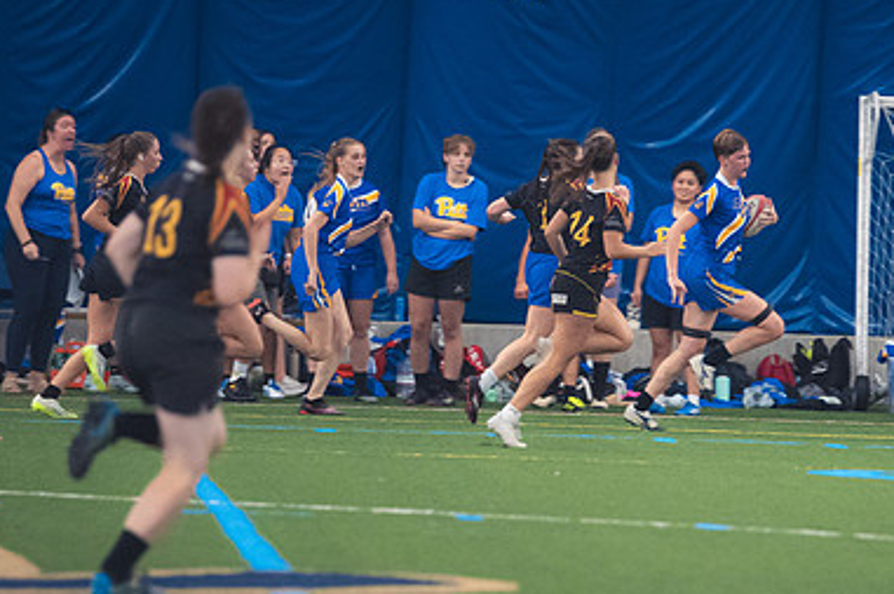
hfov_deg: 4.5
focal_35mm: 457
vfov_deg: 3.0
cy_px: 385
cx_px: 664
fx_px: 11334
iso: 4500
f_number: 2.8
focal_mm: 200
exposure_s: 1/320
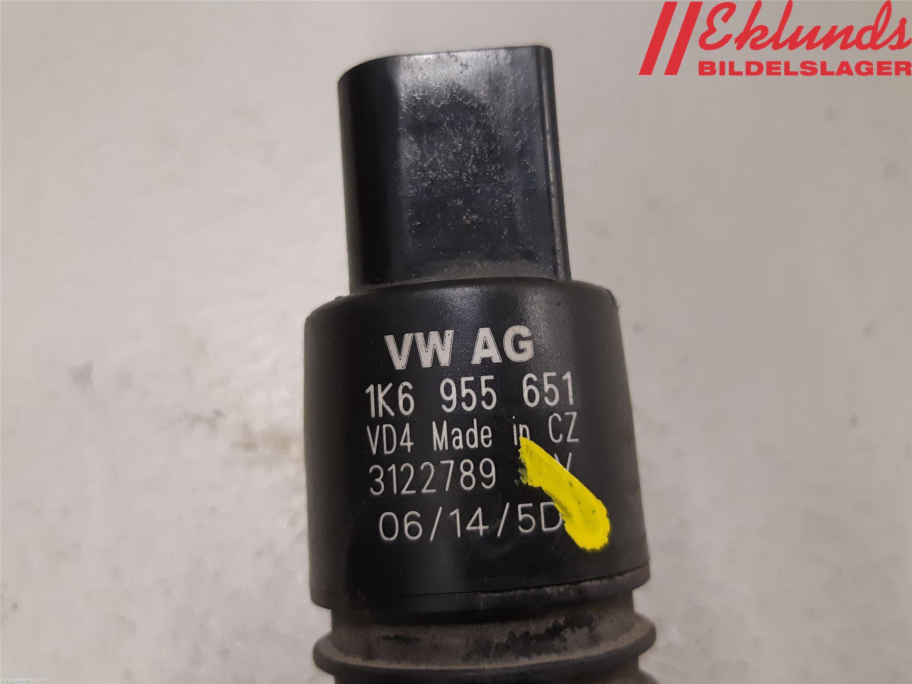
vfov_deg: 53.1
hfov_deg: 67.3
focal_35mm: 26
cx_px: 456
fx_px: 685
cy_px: 342
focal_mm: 3.93
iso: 200
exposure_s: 1/50
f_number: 1.7
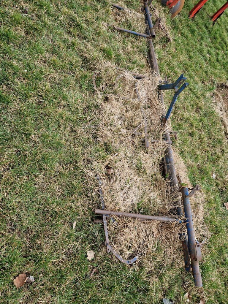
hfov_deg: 58.9
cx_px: 114
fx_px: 202
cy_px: 152
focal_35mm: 23
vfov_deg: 73.9
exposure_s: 1/520
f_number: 1.8
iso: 50
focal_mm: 5.4
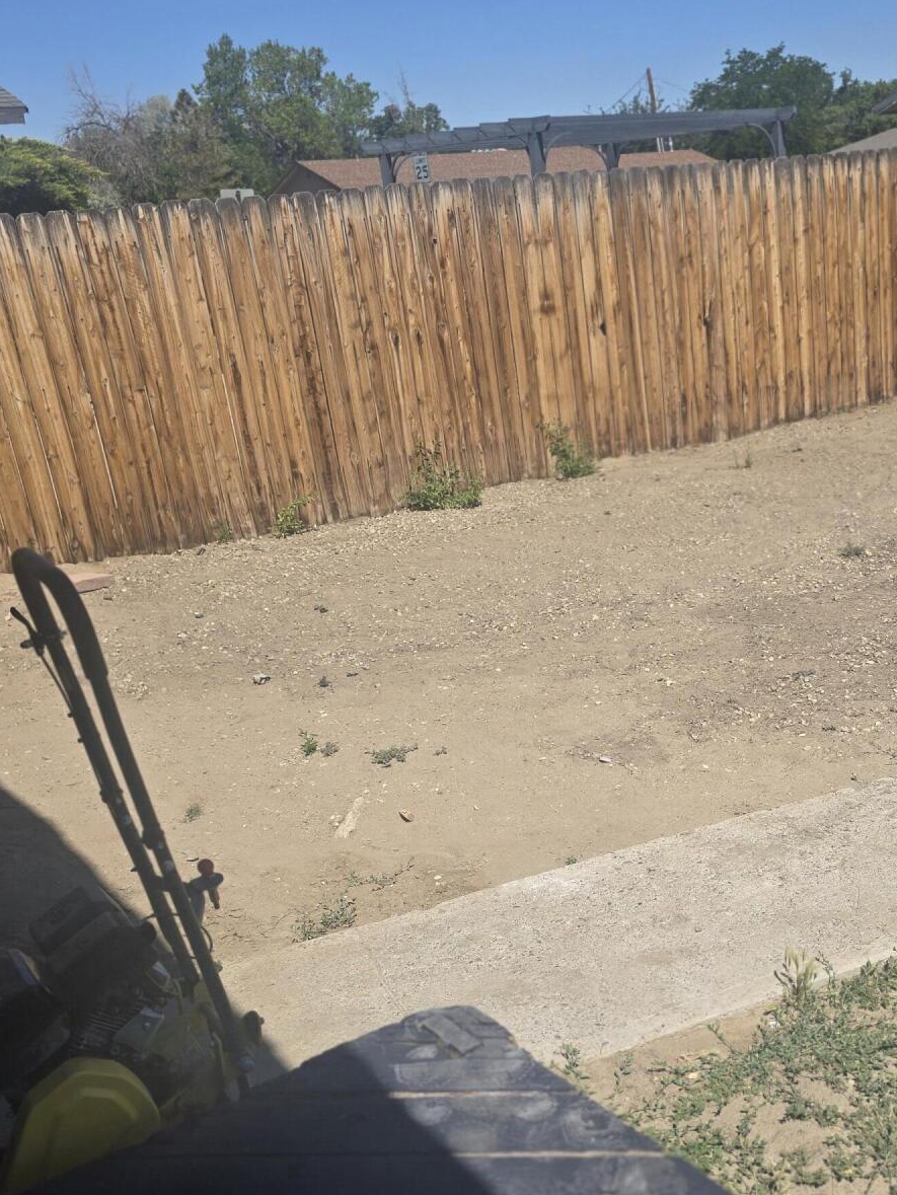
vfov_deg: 47.2
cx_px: 691
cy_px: 782
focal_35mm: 39
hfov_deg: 35.9
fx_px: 1347
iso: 12
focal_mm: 6.3
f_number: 1.7
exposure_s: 1/1038
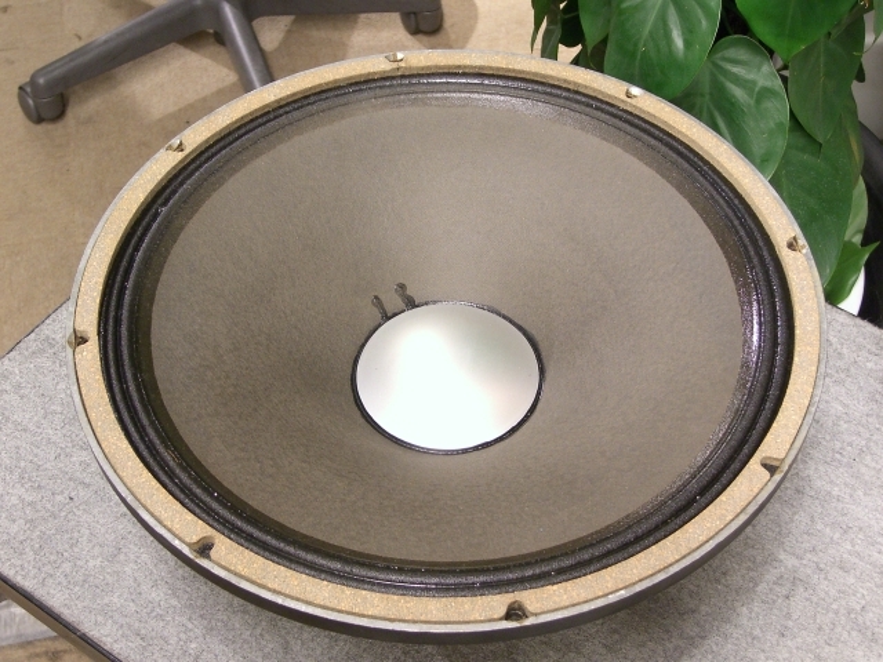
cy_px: 331
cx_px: 442
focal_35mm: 57
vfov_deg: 25.7
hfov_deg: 33.8
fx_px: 1454
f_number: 3.6
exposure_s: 1/8
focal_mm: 11.8
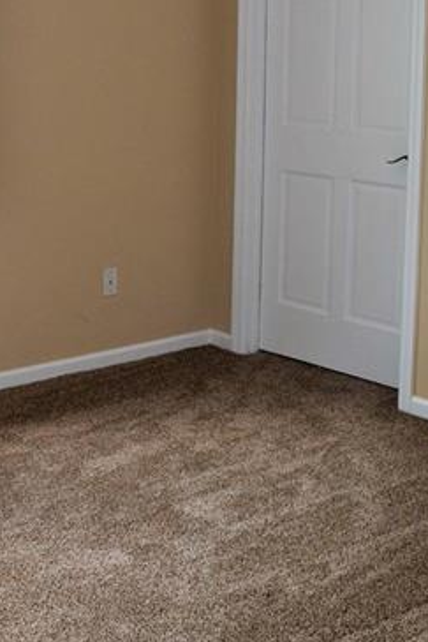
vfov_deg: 33.8
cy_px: 111
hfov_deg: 23.3
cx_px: 53
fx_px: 1015
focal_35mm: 57
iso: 800
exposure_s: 1/100
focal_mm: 18
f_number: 5
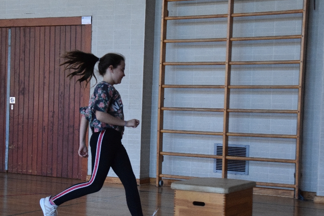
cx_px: 143
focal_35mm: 74
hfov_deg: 27.3
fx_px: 666
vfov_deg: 18.4
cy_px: 131
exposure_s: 1/500
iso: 3200
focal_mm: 38
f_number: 4.5
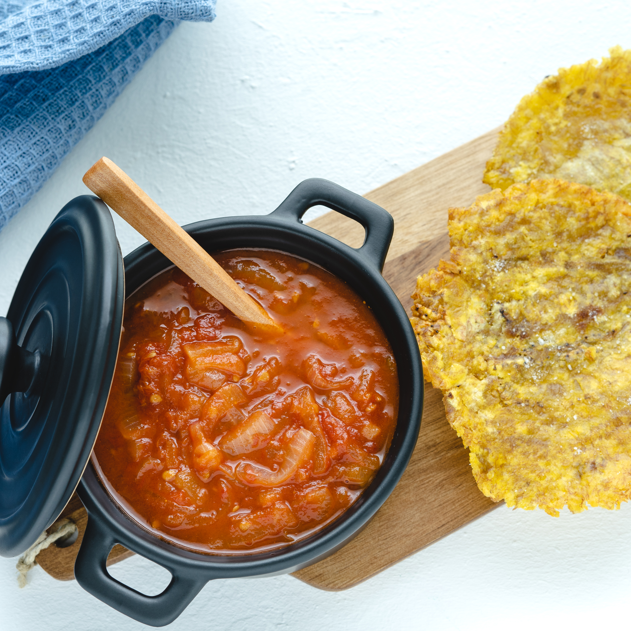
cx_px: 383
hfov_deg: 26.8
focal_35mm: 64
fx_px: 1320
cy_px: 316
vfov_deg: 26.9
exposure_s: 1/6
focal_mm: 50
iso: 100
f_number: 7.1
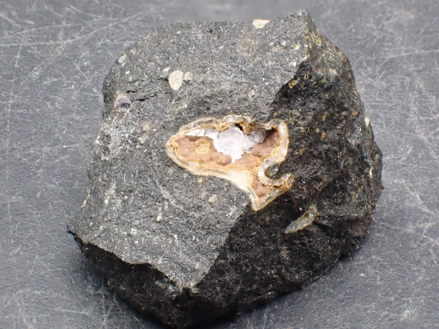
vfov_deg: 14.8
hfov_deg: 19.6
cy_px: 164
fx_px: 1268
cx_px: 220
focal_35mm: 100
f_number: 6.3
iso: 800
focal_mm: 18
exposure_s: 1/200
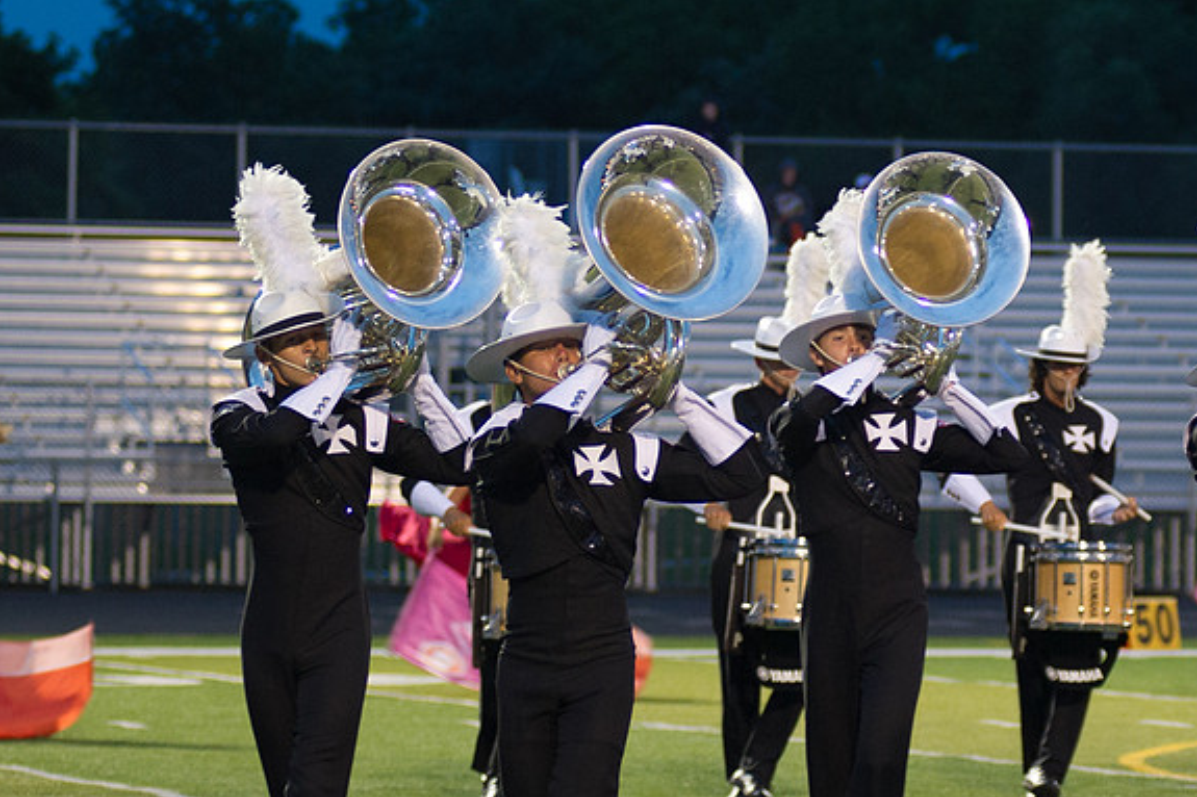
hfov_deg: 8.6
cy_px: 335
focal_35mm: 239
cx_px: 918
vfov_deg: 5.7
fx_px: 7944
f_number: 2.8
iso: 1800
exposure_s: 1/160
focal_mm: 100
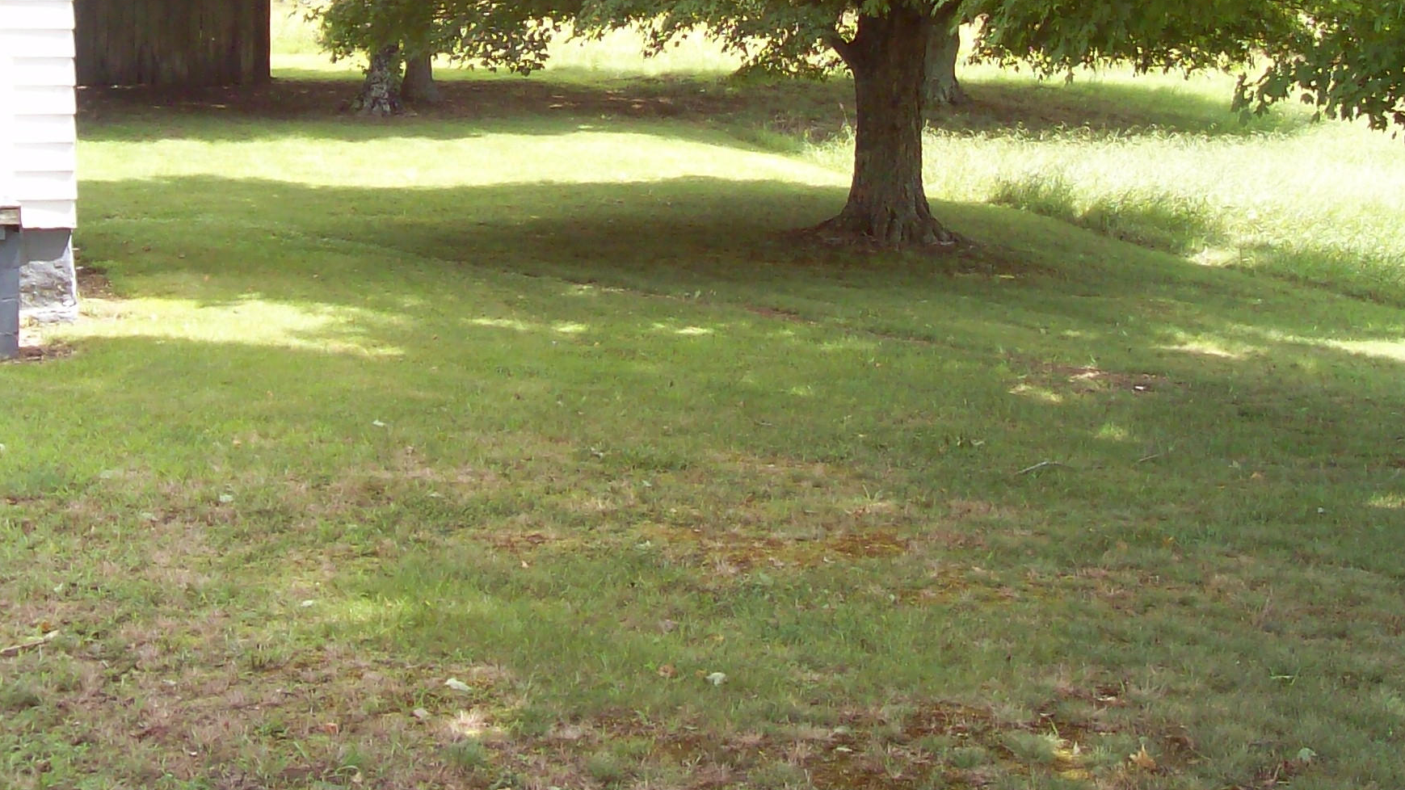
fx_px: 2161
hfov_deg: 35.8
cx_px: 515
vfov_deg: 20.4
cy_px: 95
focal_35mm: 58
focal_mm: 6
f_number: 2.7
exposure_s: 1/195
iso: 80
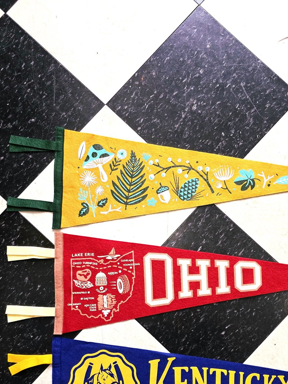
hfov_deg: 43.8
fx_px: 355
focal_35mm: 32
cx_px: 182
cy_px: 267
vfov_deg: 55.2
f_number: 1.7
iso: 250
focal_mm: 6.3
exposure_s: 1/120
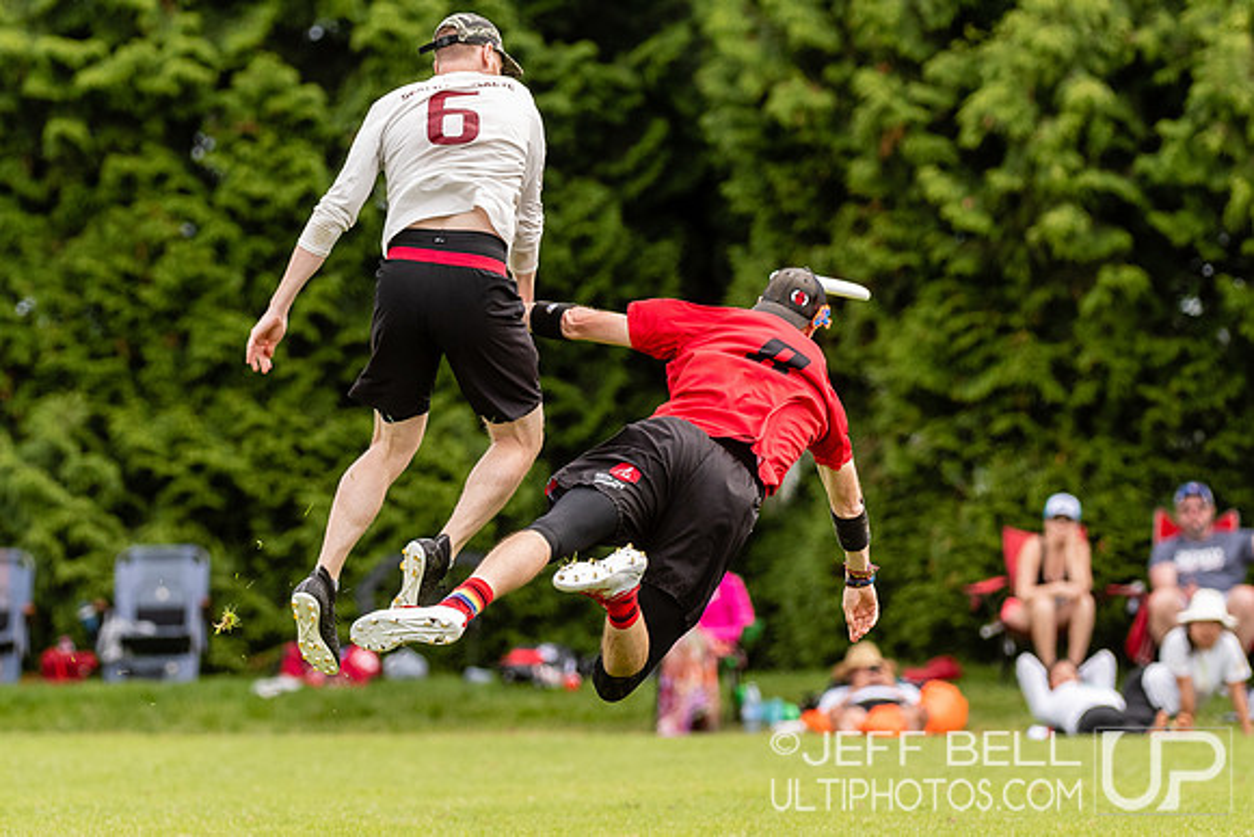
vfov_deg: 2.4
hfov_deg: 3.5
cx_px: 627
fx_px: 20375
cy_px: 322
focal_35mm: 585
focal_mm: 260
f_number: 4
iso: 450
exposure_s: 1/1250
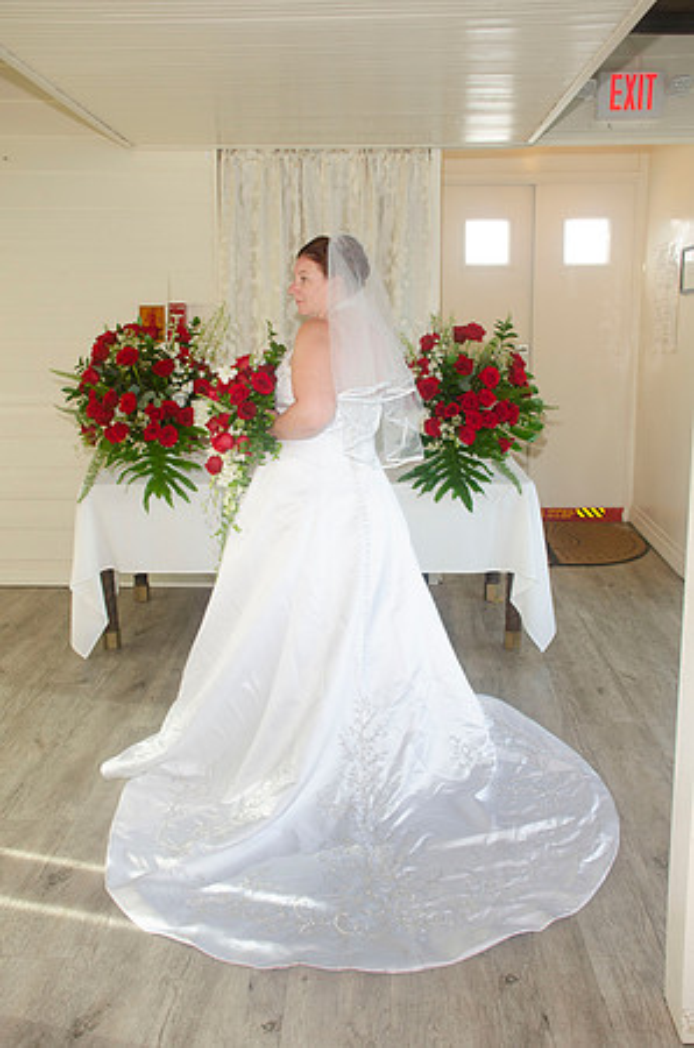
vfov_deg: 57.3
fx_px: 959
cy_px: 524
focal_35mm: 33
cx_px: 347
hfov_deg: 39.8
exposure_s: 1/80
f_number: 5.6
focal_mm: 22
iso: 400
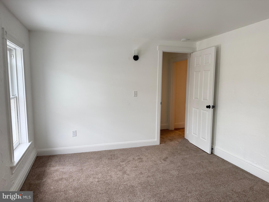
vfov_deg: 56.8
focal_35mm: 24
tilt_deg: -5.6
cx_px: 134
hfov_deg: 71.6
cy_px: 101
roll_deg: +0.1
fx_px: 187
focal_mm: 6.76
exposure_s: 1/121
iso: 200
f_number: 1.78
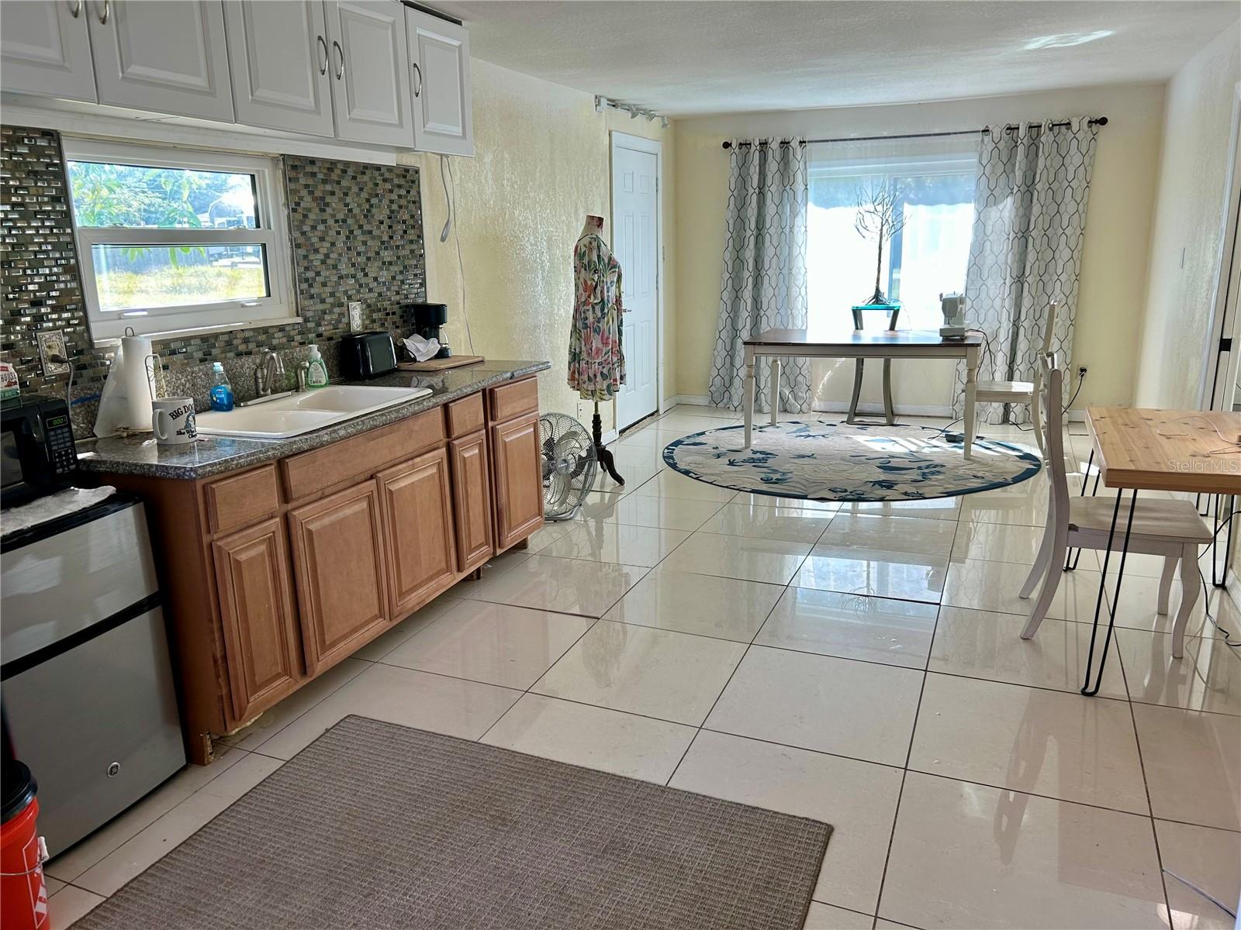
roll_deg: +0.5
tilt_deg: -15.3
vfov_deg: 53.1
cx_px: 620
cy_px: 465
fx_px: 932
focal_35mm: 26
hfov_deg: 67.3
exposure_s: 1/120
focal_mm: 5.7
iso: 64
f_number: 1.5
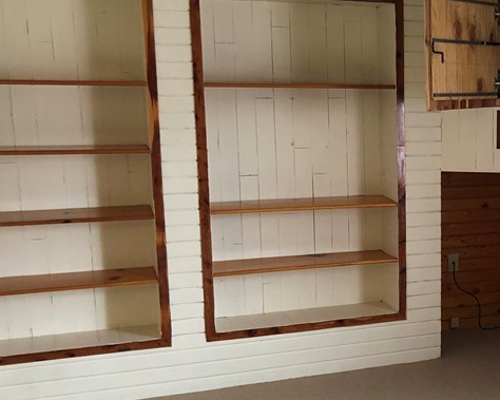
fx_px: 873
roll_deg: -0.5
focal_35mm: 59
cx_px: 497
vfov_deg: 25.7
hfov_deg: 29.9
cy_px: 255
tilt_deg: -11.5
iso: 100
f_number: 1.8
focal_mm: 3.99
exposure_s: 1/13
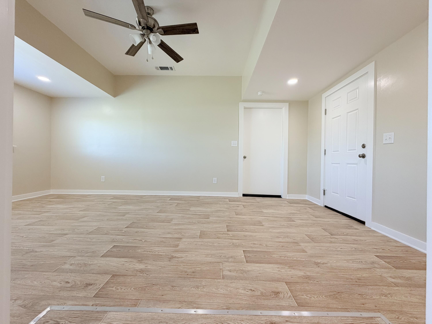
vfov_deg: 85.7
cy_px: 162
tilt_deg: -0.3
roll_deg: +0.2
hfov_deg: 102.1
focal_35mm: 14
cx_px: 216
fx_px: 175
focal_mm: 2.22
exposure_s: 1/120
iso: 160
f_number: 2.2
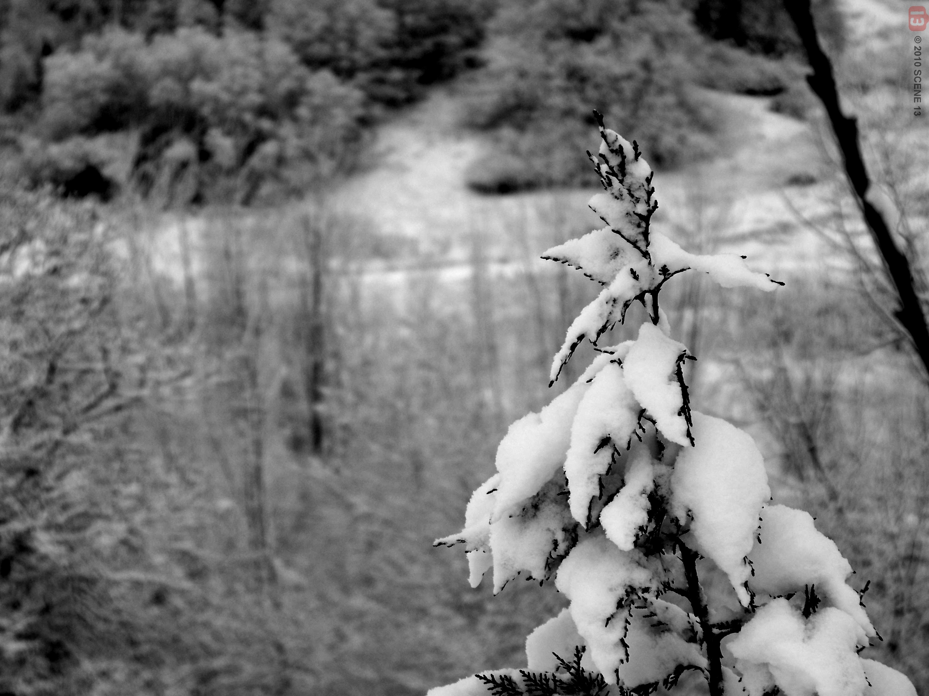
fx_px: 5260
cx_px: 464
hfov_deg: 10.1
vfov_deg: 7.6
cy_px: 348
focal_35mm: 196
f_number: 3.6
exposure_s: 1/800
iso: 64
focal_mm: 31.6
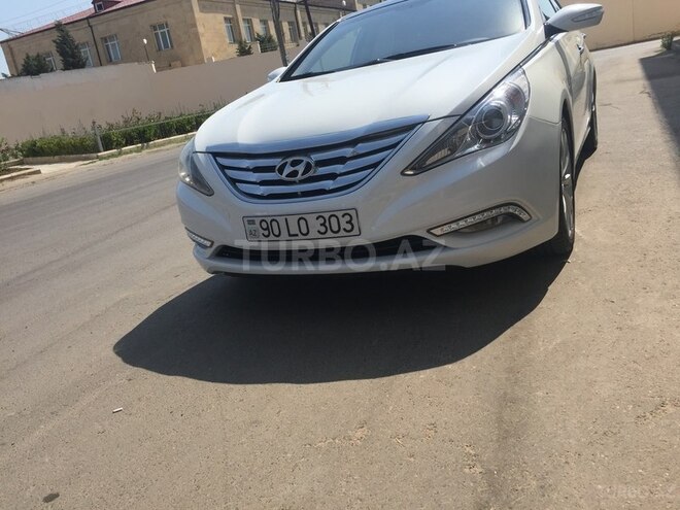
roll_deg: +7.4
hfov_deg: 61.7
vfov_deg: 48.2
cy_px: 255
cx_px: 340
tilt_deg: -16.4
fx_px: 570
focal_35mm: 29
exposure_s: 1/3049
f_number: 2.2
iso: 32
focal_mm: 4.15
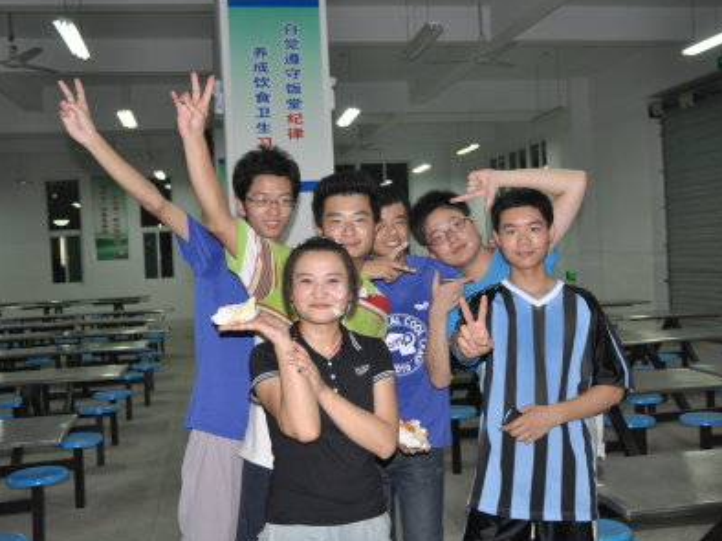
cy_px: 259
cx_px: 387
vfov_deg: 33.6
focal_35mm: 43
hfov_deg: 43.8
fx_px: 896
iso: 800
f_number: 3.8
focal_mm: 24
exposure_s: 1/60
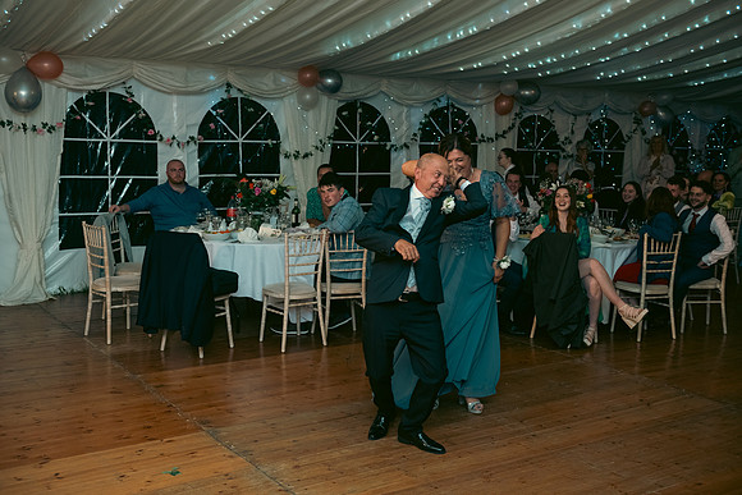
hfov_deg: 50.7
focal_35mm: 38
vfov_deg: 35.1
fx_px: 783
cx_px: 371
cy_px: 248
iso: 800
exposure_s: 1/160
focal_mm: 38
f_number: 3.5
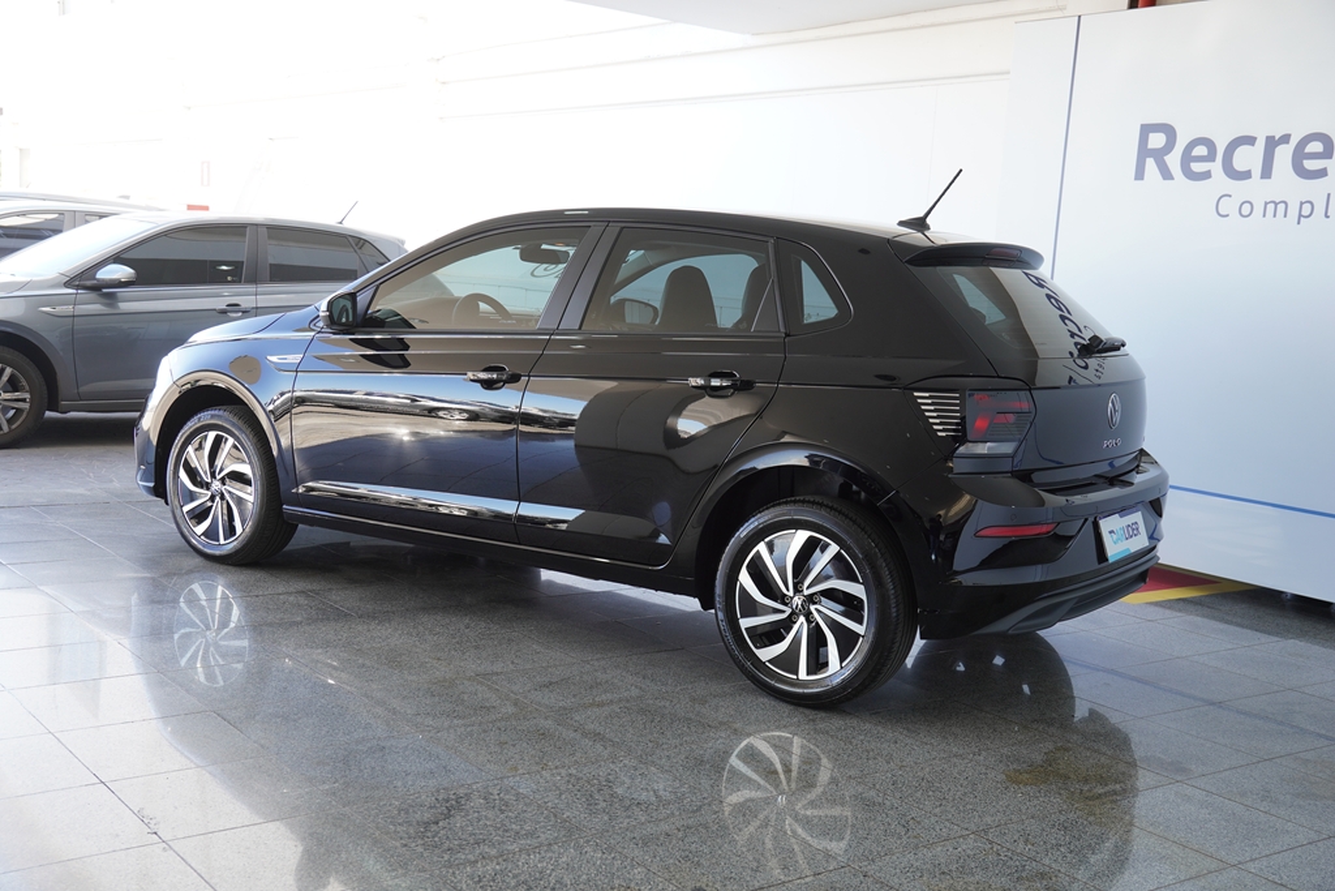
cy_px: 446
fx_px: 1446
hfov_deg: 49.5
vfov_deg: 34.2
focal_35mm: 39
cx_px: 668
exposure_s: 1/60
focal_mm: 26
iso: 160
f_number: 4
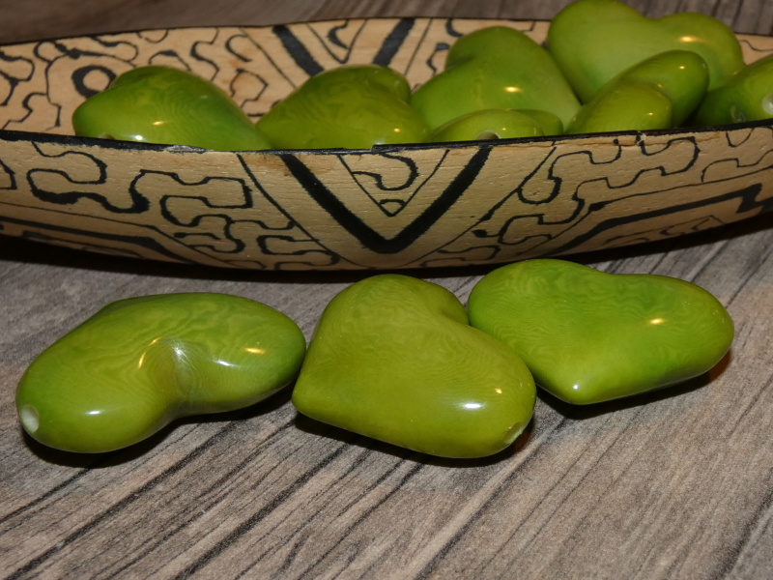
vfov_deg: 37.7
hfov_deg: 49.0
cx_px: 386
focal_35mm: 38
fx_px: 849
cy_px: 290
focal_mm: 6.8
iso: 200
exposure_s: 1/60
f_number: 3.5
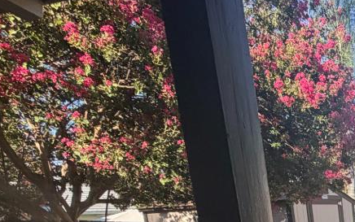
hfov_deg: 30.2
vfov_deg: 21.4
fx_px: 494
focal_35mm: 51
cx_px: 476
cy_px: 332
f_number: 2.2
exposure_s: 1/625
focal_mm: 2.22
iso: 40
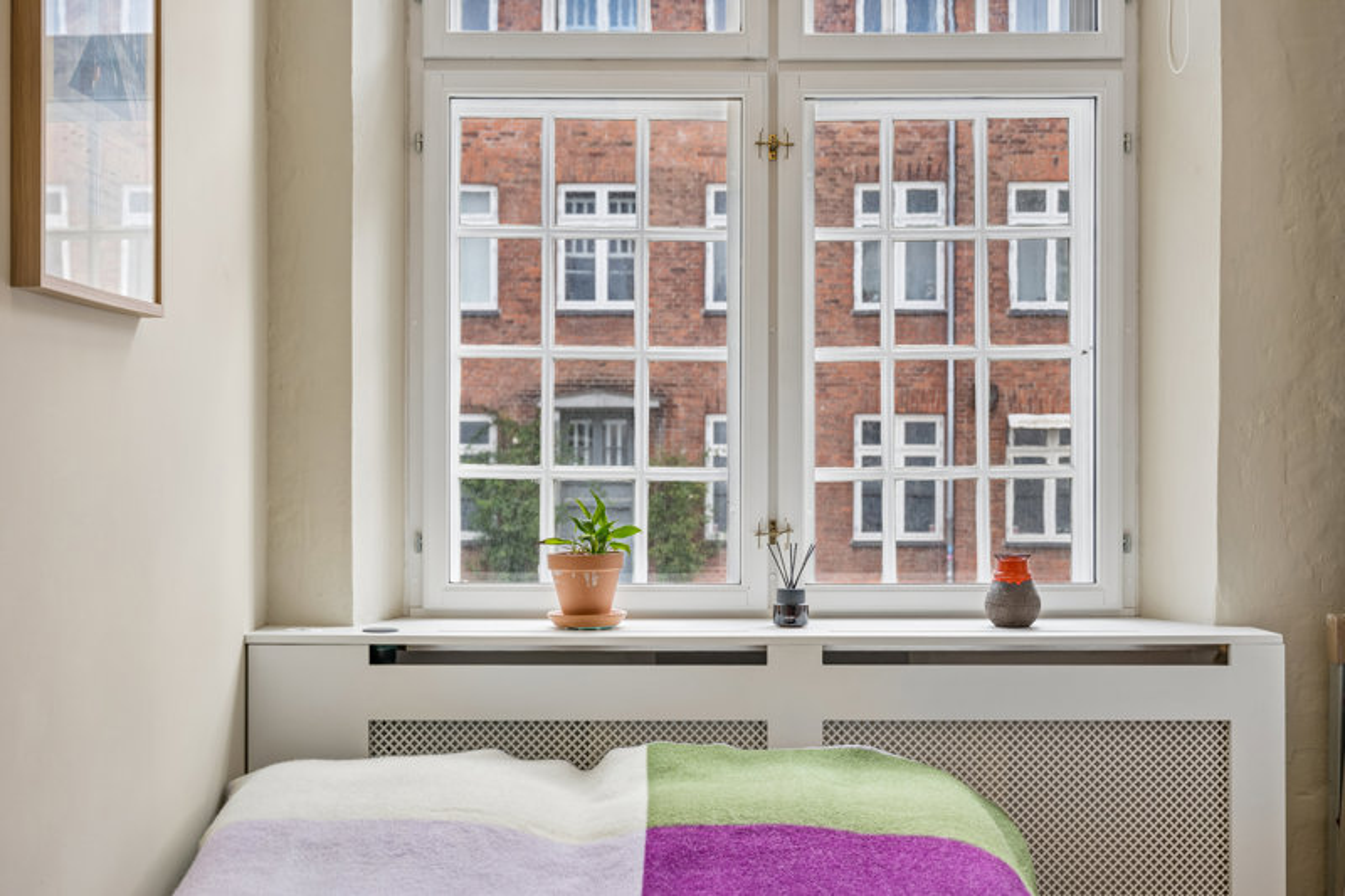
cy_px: 448
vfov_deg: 29.2
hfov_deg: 42.8
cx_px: 672
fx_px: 1718
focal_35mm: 46
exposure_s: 1/80
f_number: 5.6
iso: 160
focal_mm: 46
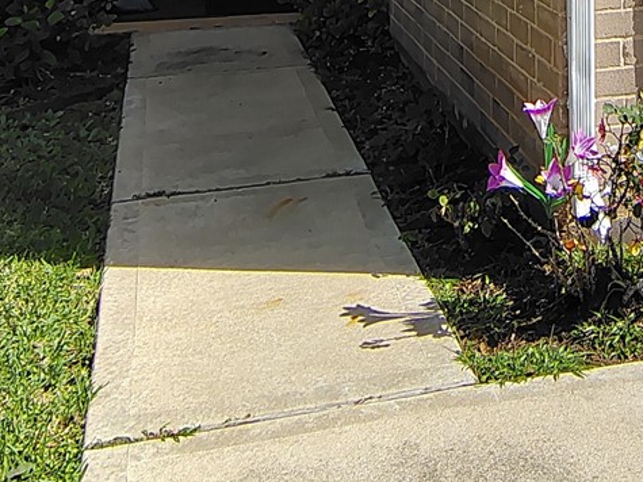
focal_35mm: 69
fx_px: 1281
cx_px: 605
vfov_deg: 16.3
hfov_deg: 27.0
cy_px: -486
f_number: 2.2
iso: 100
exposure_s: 1/649
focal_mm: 2.13
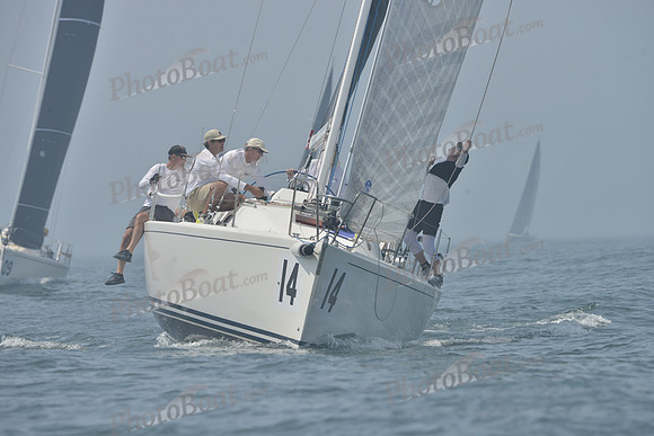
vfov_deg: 4.6
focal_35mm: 300
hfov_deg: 6.9
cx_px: 327
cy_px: 218
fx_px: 5451
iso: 280
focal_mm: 300
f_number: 10
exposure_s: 1/1000
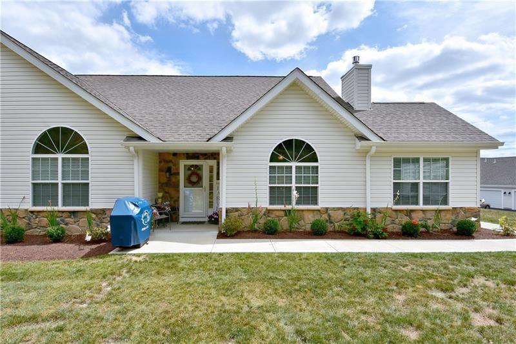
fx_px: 258
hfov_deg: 90.0
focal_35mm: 18
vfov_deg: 67.4
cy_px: 172
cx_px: 258
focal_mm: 12
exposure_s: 1/500
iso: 180
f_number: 11
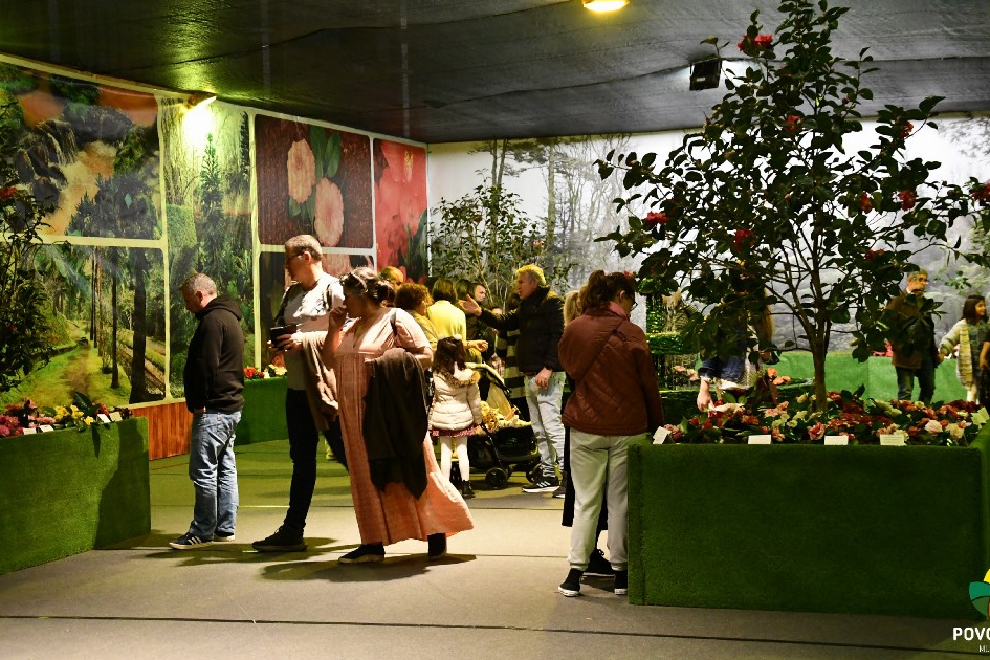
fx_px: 1787
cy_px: 308
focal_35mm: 65
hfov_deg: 31.0
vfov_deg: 20.9
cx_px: 524
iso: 3200
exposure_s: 1/80
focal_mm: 40
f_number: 4.5
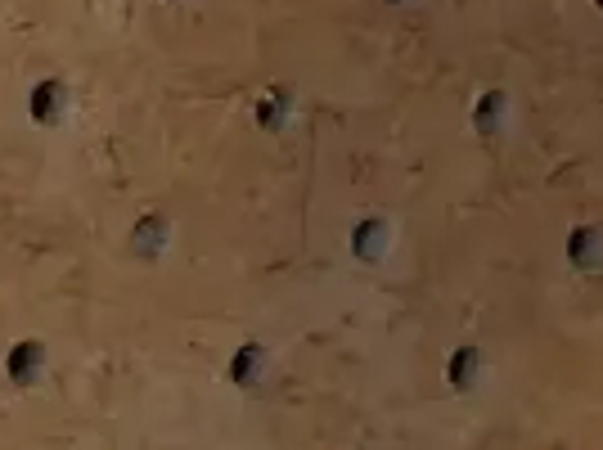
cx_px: -1377
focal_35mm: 398
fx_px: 6921
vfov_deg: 3.6
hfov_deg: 4.7
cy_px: 1678
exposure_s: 1/60
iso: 1600
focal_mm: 26
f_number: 5.6
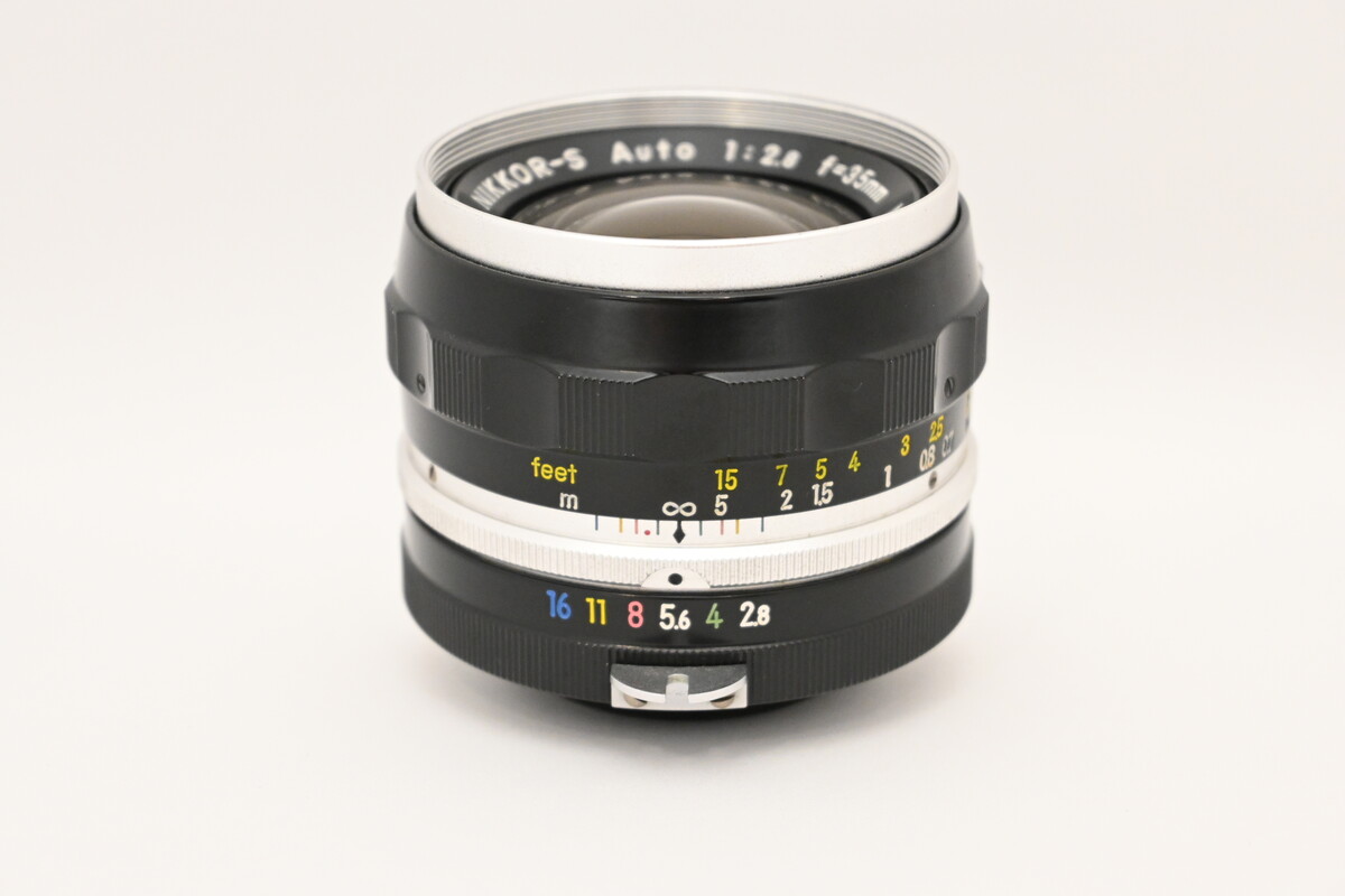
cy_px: 448
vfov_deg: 18.2
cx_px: 672
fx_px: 2802
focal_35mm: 75
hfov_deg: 27.0
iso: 3200
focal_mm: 50
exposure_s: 1/100
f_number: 6.3
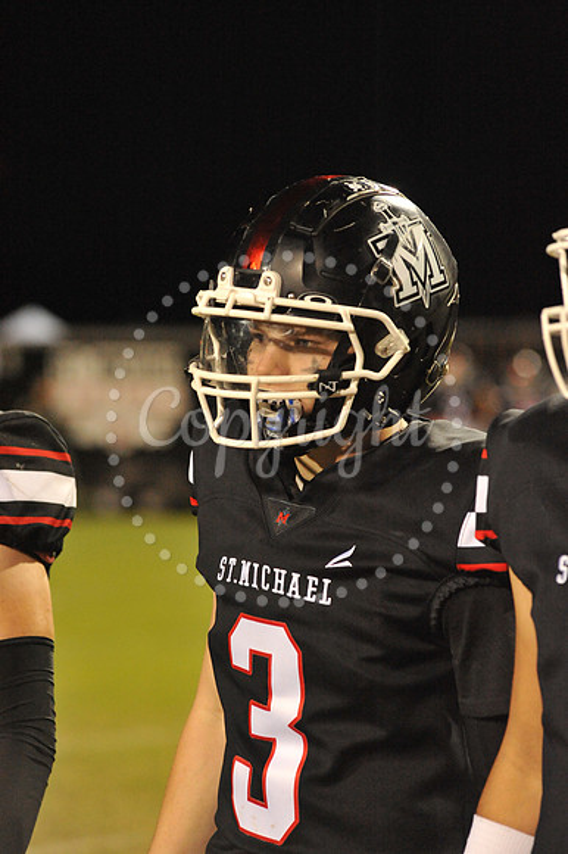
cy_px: 427
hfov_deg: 8.8
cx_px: 284
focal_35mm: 155
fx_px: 3672
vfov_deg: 13.3
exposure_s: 1/200
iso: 6400
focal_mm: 155
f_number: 5
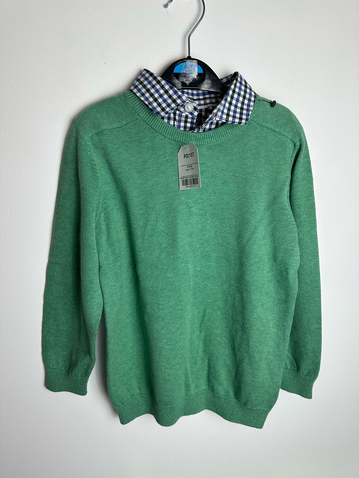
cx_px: 180
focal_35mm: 24
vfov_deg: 71.6
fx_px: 332
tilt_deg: -14.5
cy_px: 239
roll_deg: -1.3
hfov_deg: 56.8
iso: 200
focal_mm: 6.86
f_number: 1.78
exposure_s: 1/100
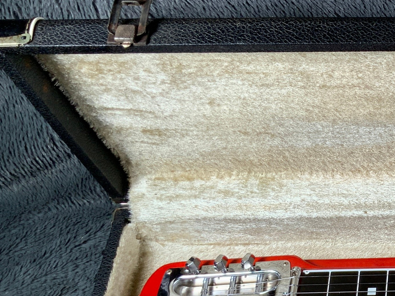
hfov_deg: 20.8
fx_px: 970
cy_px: 197
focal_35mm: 85
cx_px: 528
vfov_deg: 17.3
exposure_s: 1/156
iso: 25
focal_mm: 3
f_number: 1.8
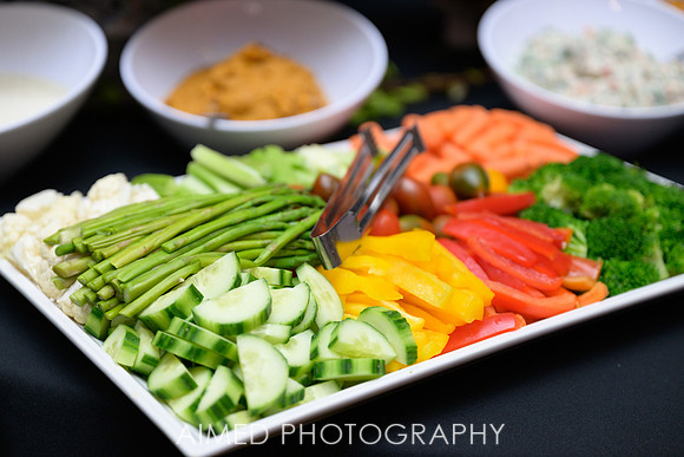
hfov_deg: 28.8
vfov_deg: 19.5
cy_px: 228
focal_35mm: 70
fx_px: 1330
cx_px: 342
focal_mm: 70
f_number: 2.8
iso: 640
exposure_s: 1/160
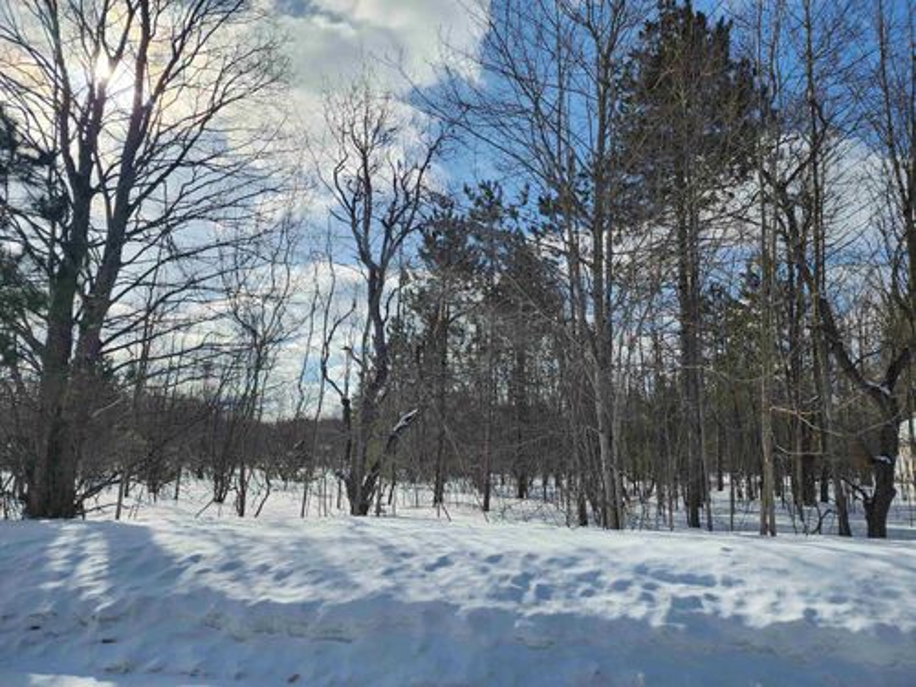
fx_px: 609
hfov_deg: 73.9
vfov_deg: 58.9
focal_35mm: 23
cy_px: 344
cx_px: 458
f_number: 1.8
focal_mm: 6.4
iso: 12
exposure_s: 1/2049
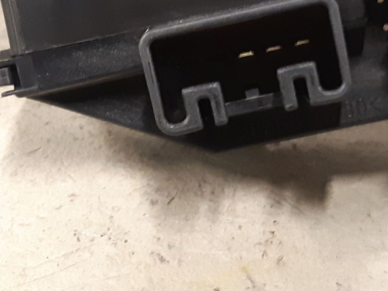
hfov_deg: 47.9
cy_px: 74
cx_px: 191
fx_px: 437
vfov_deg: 36.0
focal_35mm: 39
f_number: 1.7
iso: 320
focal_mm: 3.93
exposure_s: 1/25
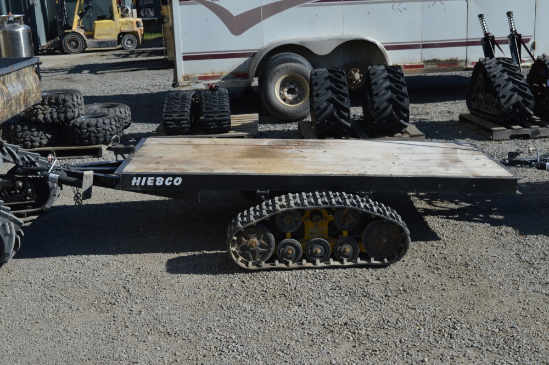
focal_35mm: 48
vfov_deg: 28.0
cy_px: 182
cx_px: 274
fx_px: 731
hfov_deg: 41.1
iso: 100
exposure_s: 1/320
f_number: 9
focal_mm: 32
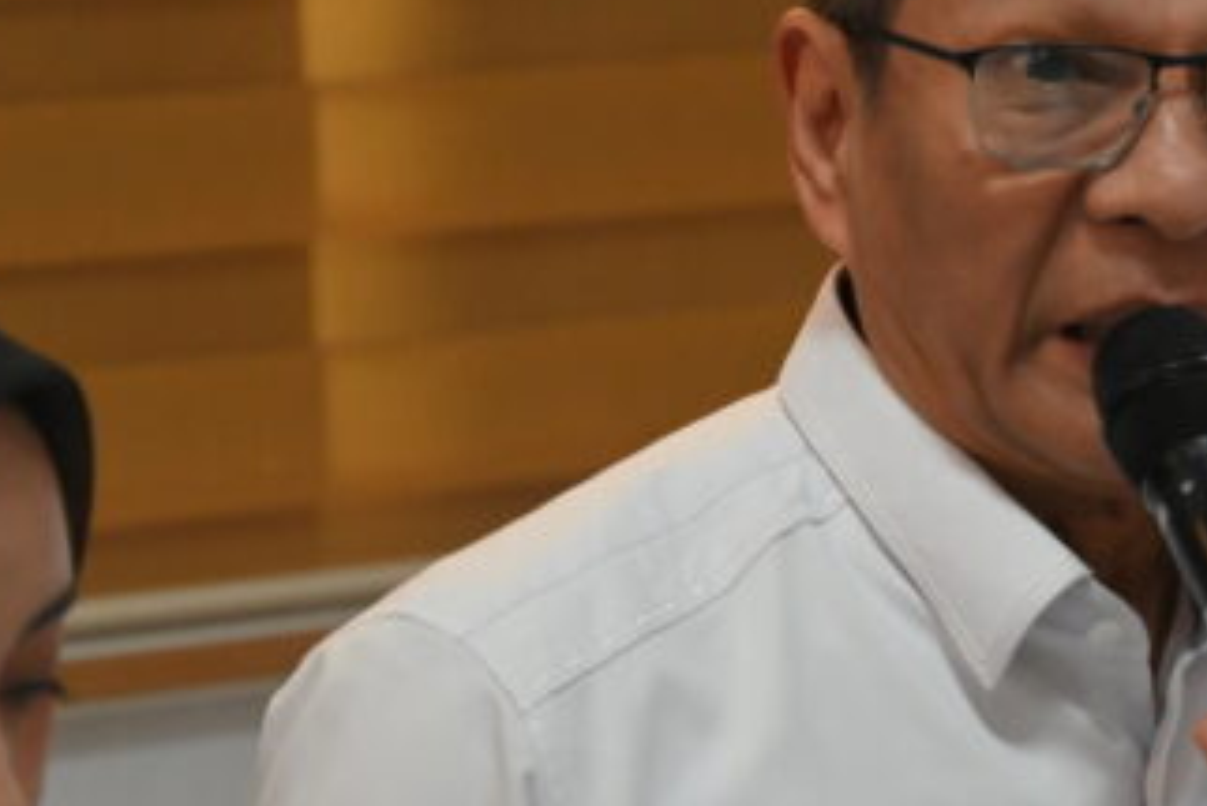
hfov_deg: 6.4
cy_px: 422
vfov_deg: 4.3
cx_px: 1147
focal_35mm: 322
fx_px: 10800
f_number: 6.3
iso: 3200
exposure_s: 1/125
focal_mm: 135
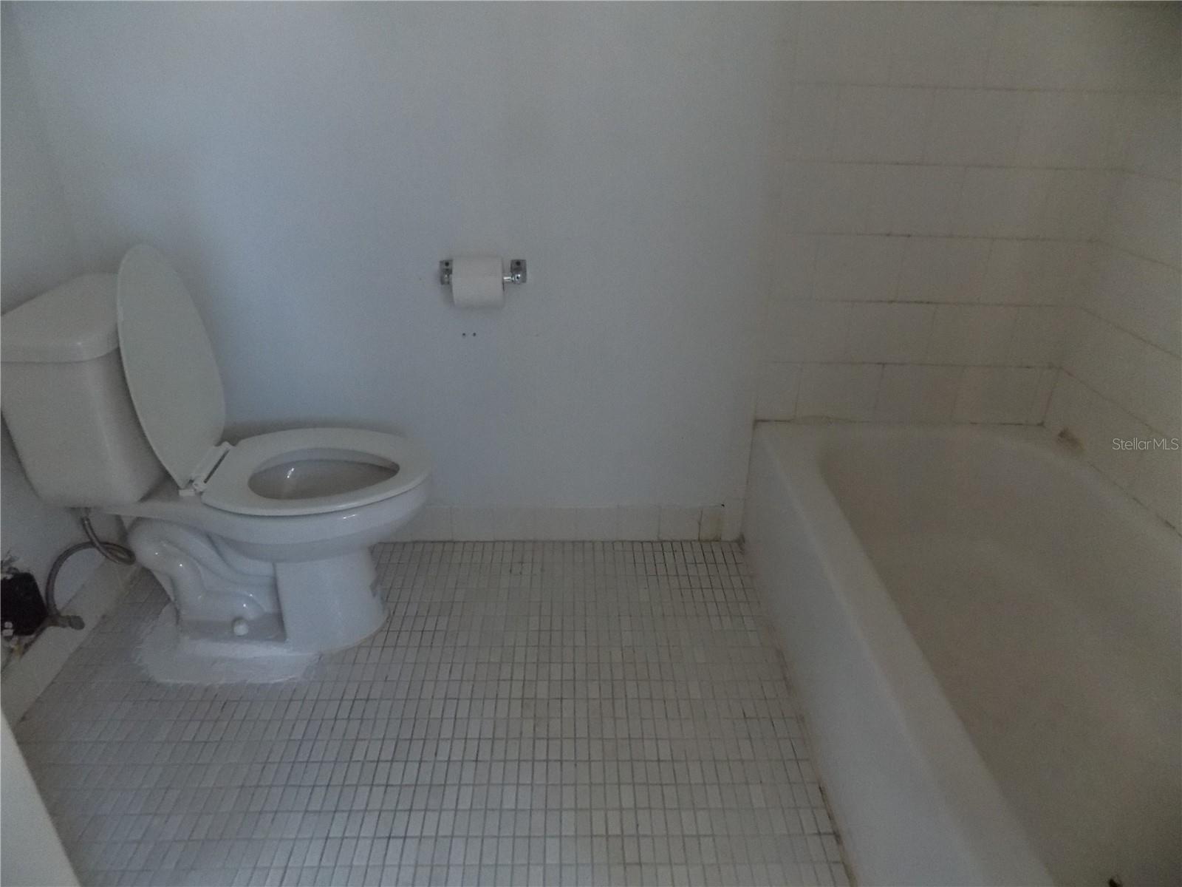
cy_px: 444
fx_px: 785
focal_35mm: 23
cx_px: 591
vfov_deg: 58.9
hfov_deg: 73.9
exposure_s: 1/8
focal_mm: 4
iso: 400
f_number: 3.1
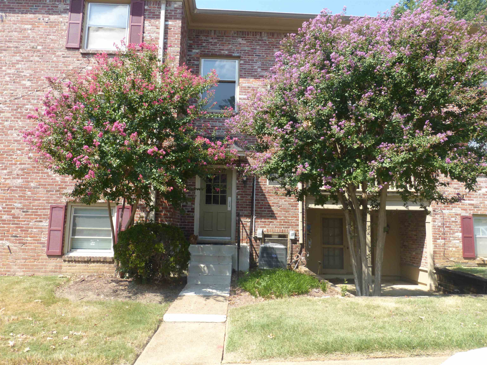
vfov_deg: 56.8
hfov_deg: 71.6
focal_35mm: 24
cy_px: 182
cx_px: 244
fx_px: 338
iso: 100
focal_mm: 4.3
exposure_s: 1/400
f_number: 3.3
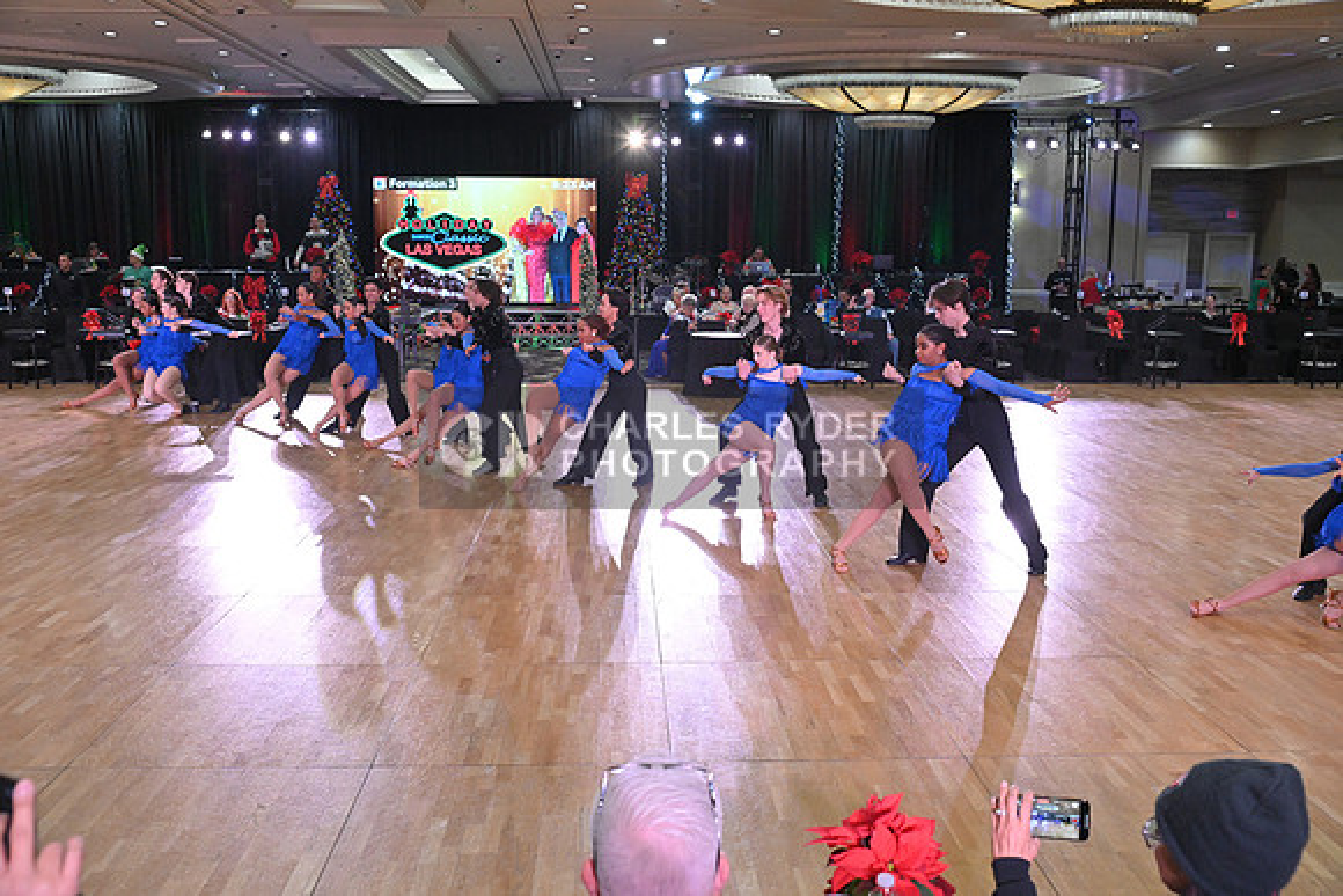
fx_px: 1194
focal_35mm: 32
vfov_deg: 41.1
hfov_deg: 58.7
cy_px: 448
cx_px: 672
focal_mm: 32
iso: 3200
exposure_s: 1/400
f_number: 5.6
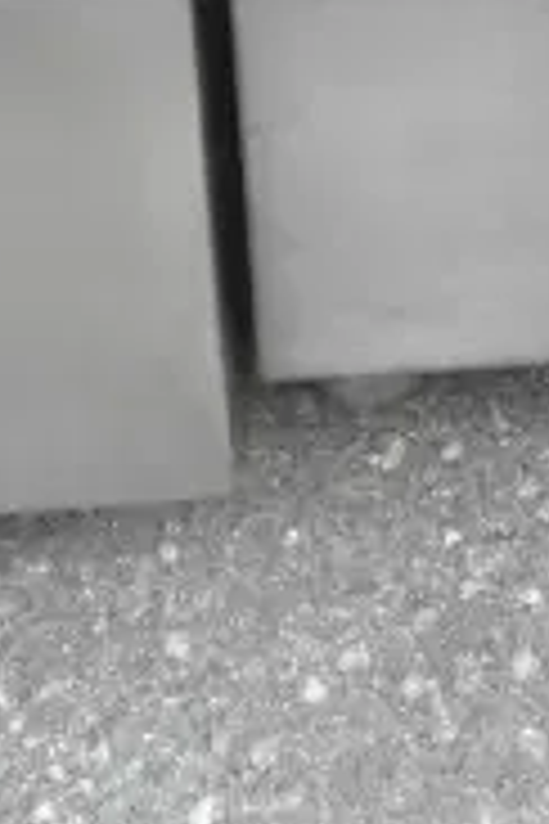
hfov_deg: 7.9
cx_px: 1148
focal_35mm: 165
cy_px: -1117
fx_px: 3774
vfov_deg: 10.7
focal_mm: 22
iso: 1600
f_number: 9
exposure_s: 1/320
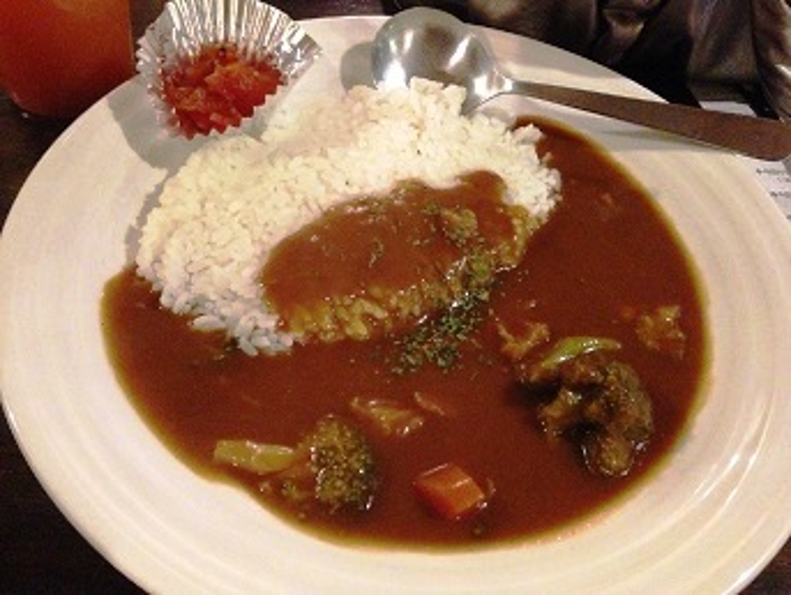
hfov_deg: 55.3
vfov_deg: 43.0
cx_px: 396
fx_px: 755
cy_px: 298
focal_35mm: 33
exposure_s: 1/15
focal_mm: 4.12
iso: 800
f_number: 2.4
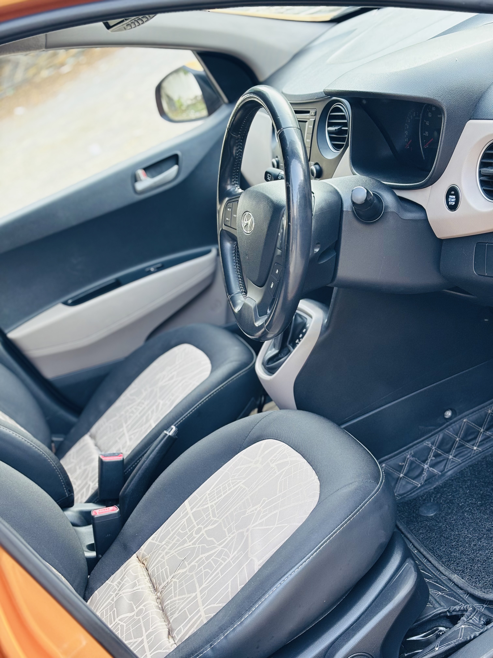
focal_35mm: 52
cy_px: 329
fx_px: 987
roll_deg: +29.1
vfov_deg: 36.8
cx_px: 246
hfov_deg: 28.0
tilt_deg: -19.9
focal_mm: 5.96
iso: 64
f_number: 1.6
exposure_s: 1/60
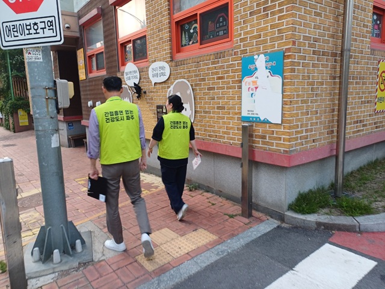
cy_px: 144
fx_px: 278
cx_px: 192
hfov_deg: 69.4
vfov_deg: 54.9
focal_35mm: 25
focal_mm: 4.65
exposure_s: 1/50
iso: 50
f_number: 1.8
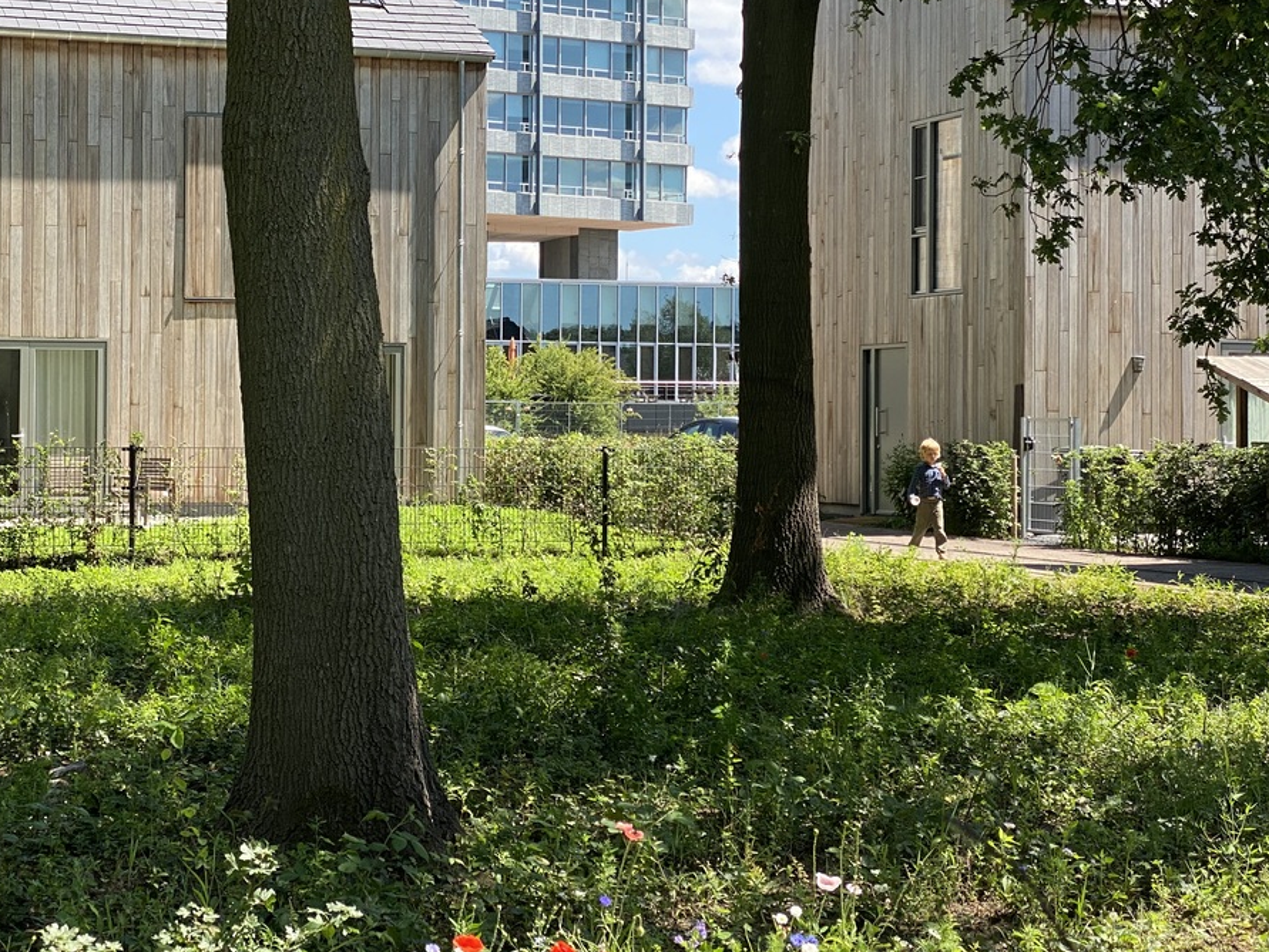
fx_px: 2567
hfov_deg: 27.6
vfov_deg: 21.0
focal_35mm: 70
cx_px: 426
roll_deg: -0.8
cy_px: 383
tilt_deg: +1.5
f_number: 2
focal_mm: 6
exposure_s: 1/436
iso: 20
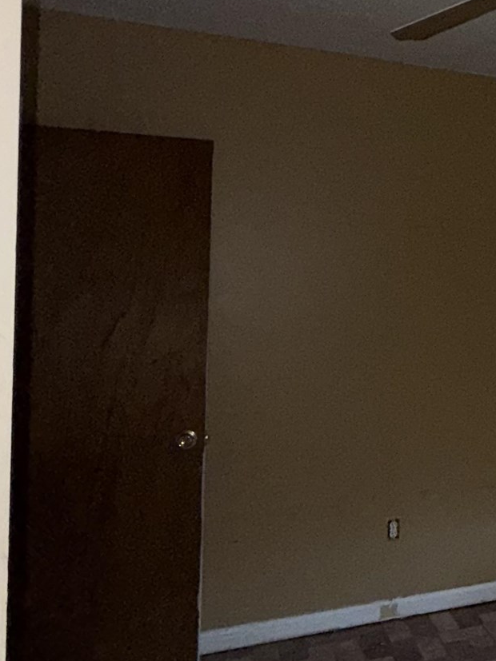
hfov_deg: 31.1
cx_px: 593
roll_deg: -1.0
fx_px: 745
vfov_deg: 47.8
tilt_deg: +0.3
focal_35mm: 39
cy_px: 289
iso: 200
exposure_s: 1/60
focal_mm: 2.22
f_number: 2.2
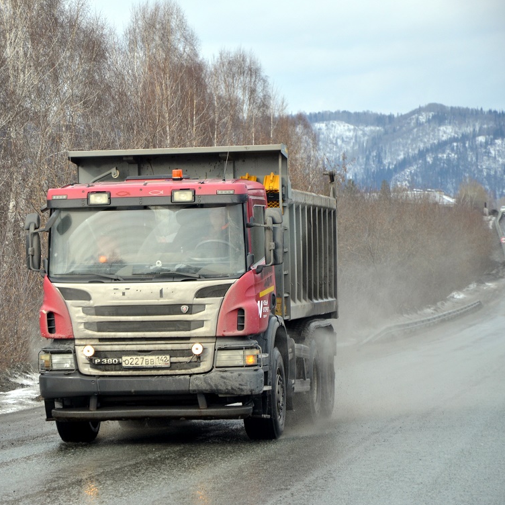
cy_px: 263
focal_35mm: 142
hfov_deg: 12.3
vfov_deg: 12.3
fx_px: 2344
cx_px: 117
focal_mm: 70
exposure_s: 1/1000
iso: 400
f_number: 4.5
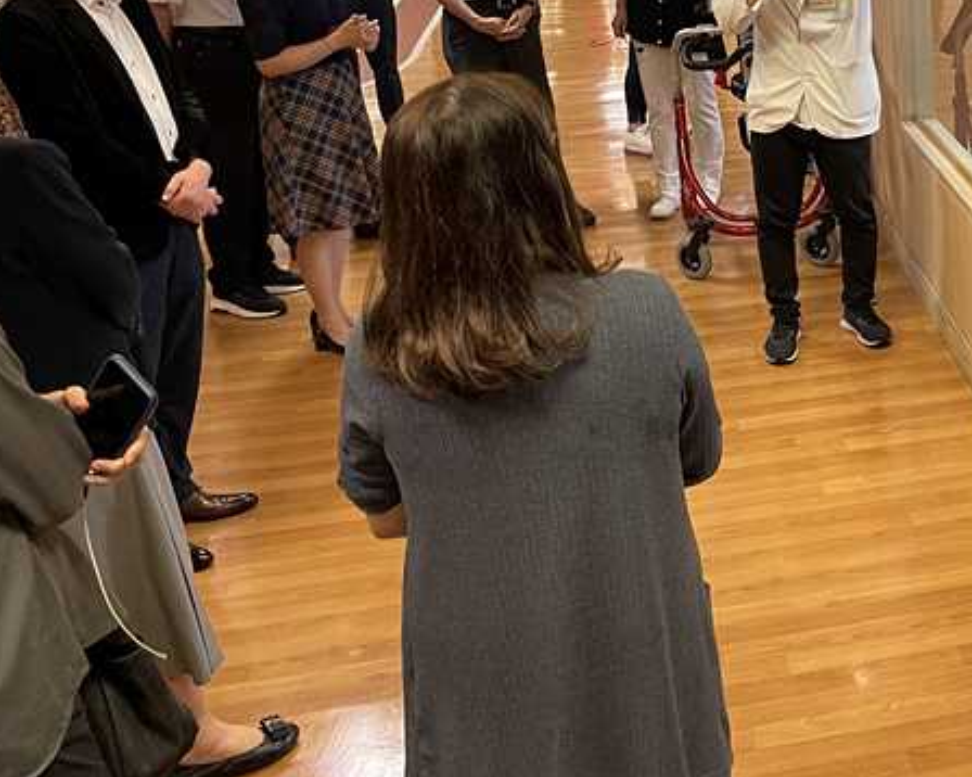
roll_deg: +1.4
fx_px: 1467
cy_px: 160
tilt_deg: -14.2
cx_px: 961
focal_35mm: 51
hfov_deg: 33.7
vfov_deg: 29.0
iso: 200
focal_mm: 5.1
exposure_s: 1/60
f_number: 1.6
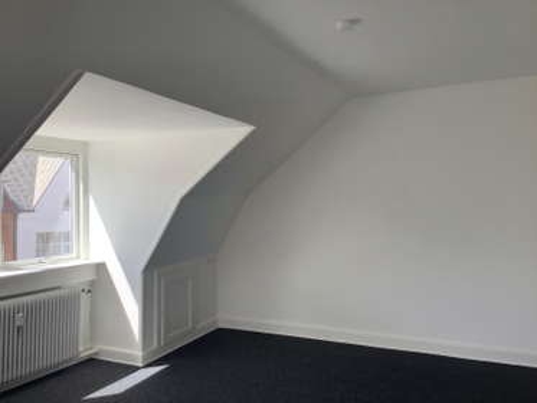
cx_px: 268
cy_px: 202
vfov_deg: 45.5
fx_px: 481
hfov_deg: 58.3
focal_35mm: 31
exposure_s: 1/151
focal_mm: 3.3
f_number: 2.4
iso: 25
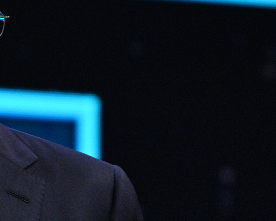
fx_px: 7900
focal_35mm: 967
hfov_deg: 2.0
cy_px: 207
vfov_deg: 1.6
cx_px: -153
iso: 1000
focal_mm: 200
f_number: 4.5
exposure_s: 1/320
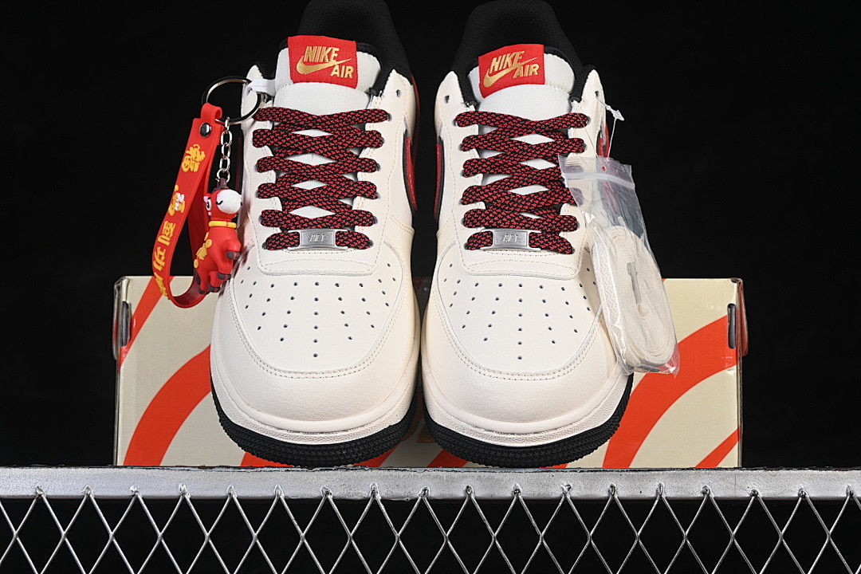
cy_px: 287
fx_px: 1794
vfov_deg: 18.2
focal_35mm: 75
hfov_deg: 27.0
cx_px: 430
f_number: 8
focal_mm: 50
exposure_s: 1/80
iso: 160
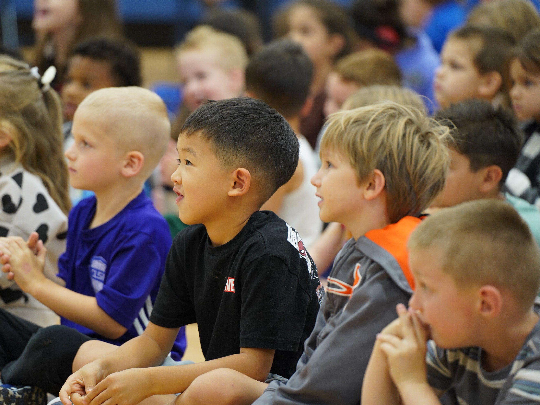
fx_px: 3057
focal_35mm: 196
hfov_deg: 10.1
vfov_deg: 7.6
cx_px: 235
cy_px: 202
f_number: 2.8
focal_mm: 180
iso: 1600
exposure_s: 1/250
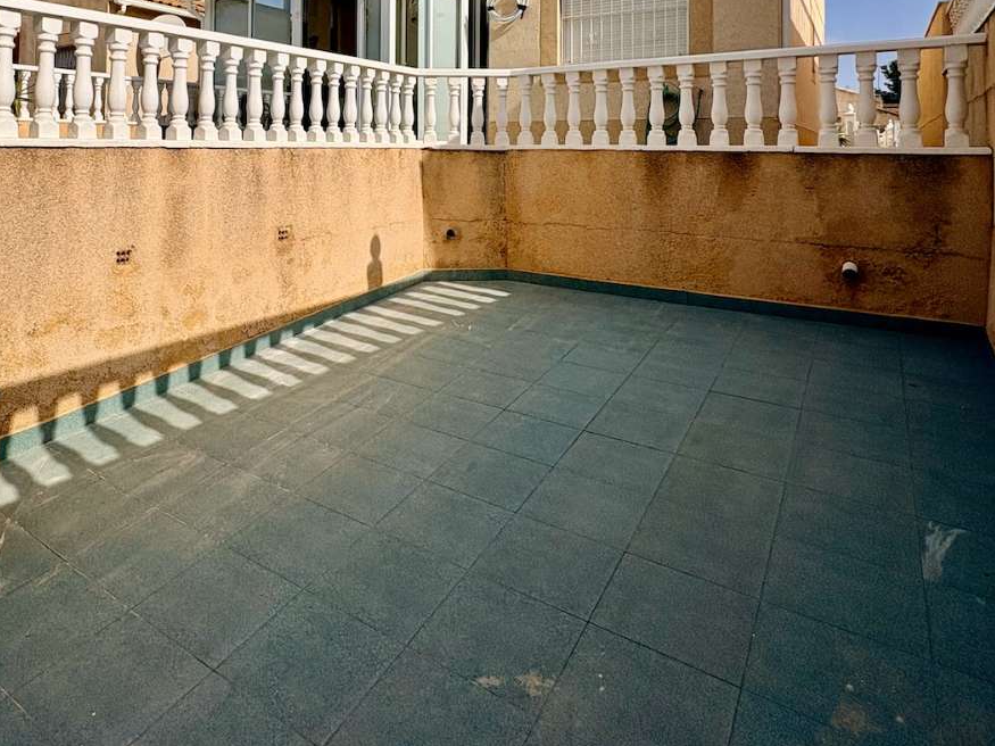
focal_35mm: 24
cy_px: 134
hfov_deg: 69.3
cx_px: 321
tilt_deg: +1.4
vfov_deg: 52.6
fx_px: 690
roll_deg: -0.1
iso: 50
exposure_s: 1/5263
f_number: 2.2
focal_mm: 2.22
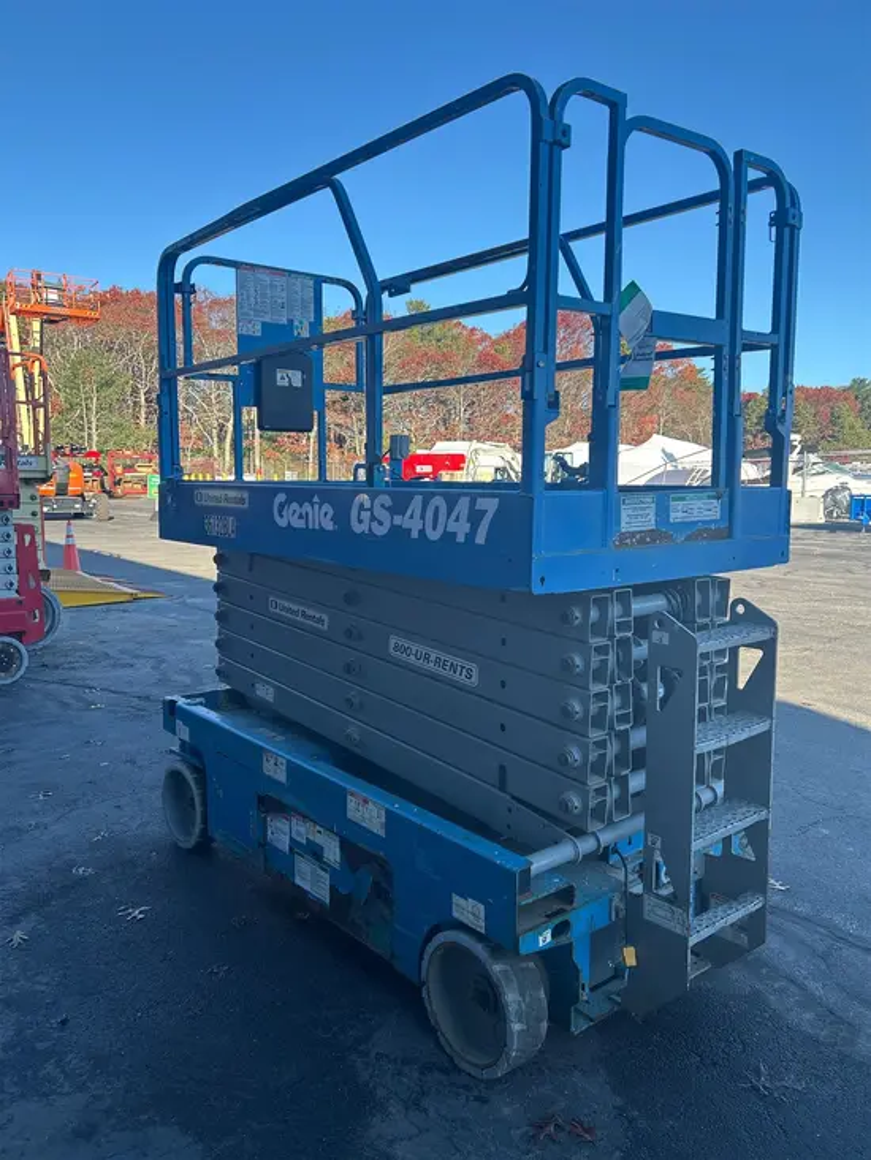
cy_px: 580
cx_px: 436
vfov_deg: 67.3
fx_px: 872
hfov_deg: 53.1
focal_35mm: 26
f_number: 1.5
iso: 50
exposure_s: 1/1079
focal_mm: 5.7
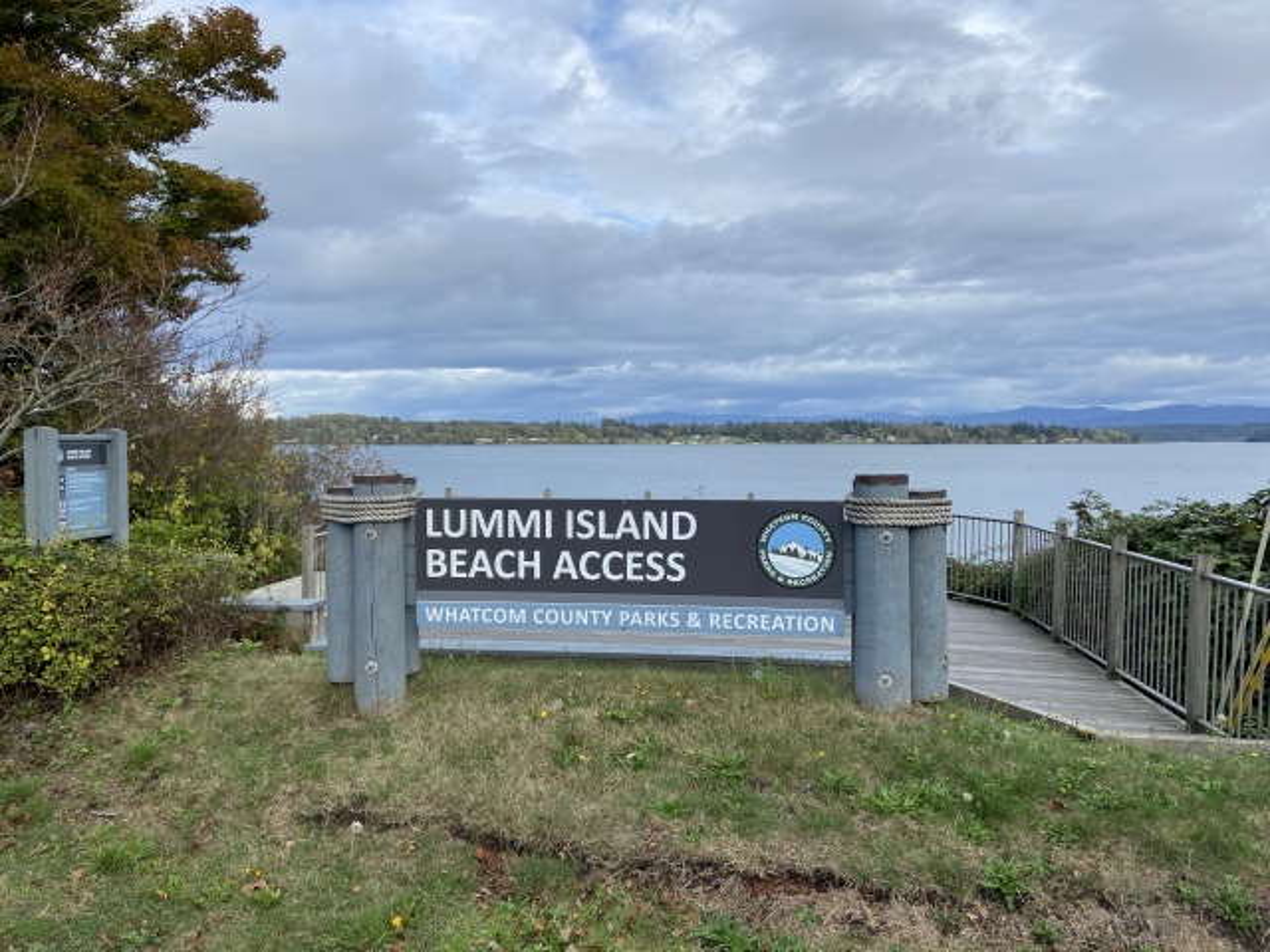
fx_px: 954
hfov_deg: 67.3
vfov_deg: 53.1
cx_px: 635
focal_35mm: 26
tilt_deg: -2.0
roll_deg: -0.4
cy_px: 476
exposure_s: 1/1429
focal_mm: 4.25
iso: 32
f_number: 1.8
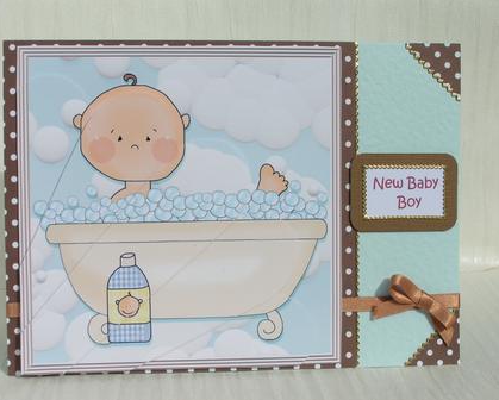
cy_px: 200
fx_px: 976
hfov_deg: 28.7
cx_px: 236
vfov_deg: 23.2
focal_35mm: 66
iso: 50
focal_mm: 9.7
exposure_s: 1/800
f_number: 6.3
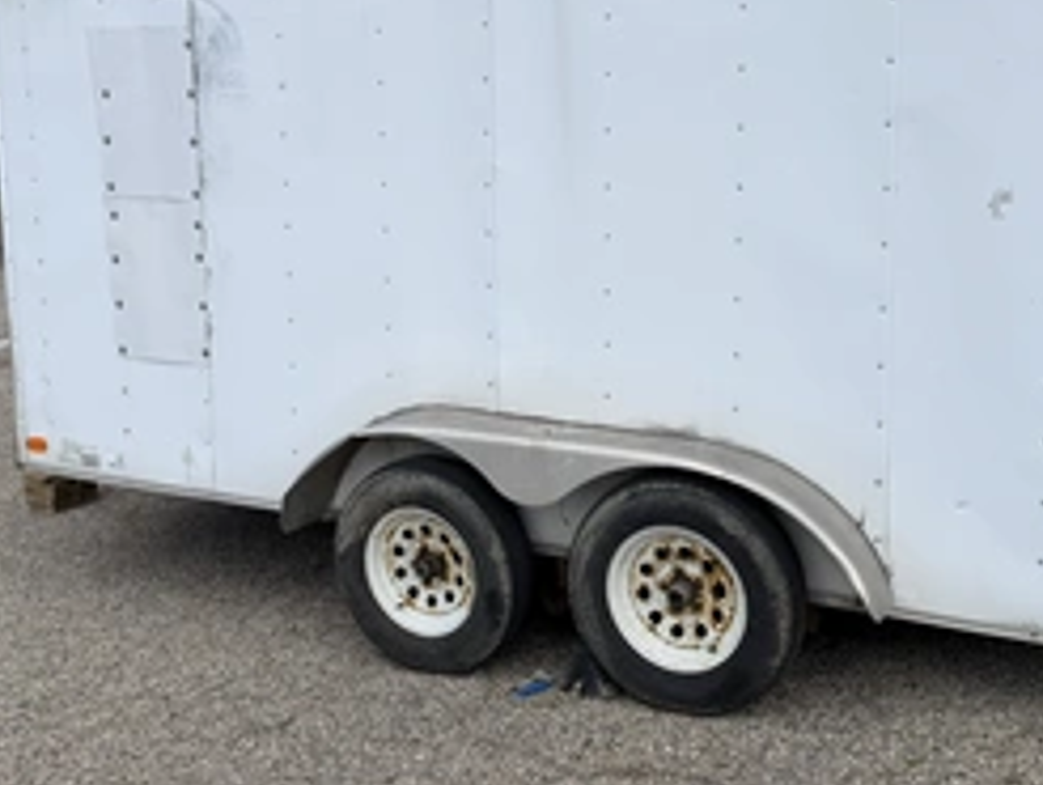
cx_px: 555
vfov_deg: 36.6
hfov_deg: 47.8
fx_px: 1176
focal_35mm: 39
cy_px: 284
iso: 80
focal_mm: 6.76
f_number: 1.78
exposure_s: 1/3425
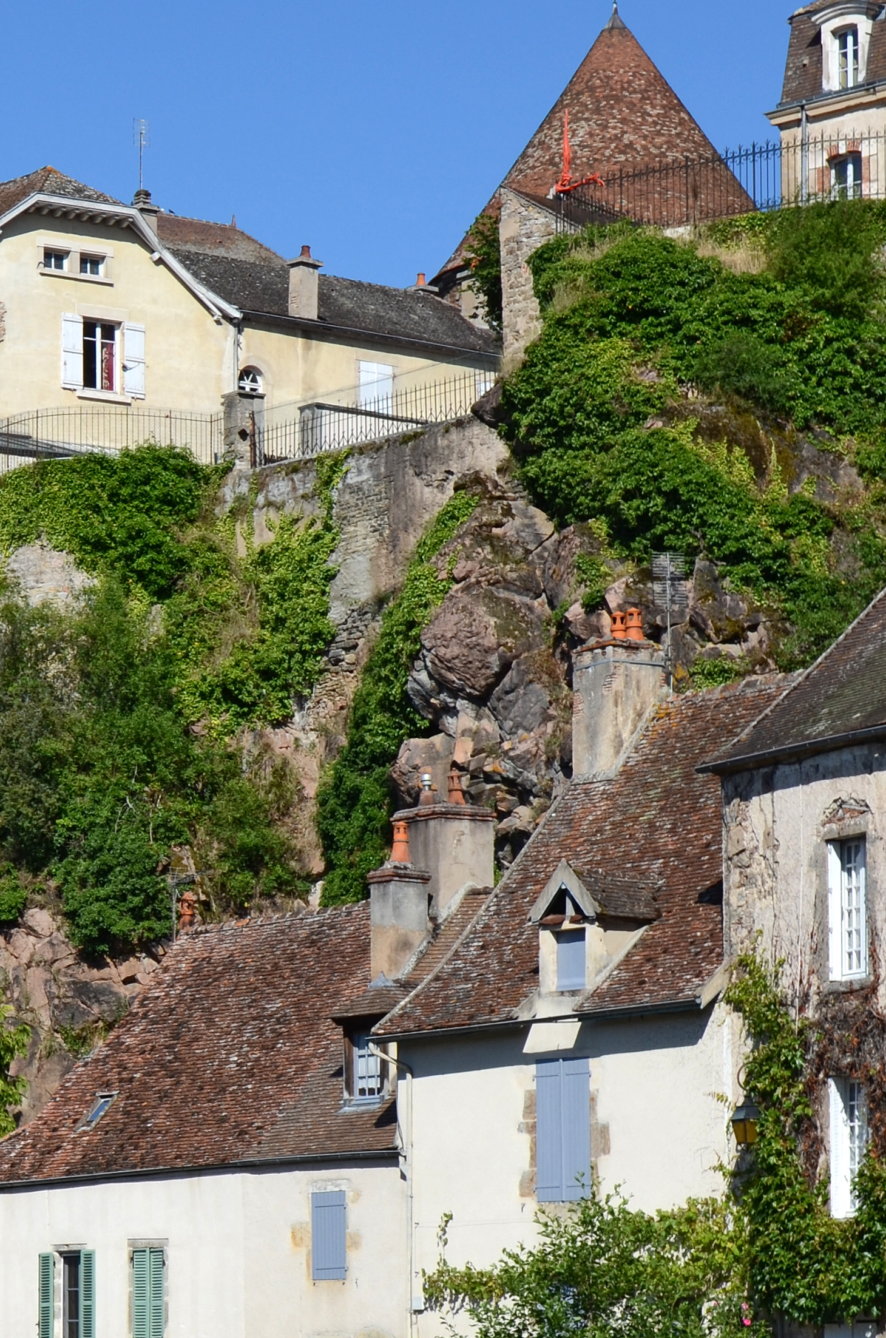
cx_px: -67
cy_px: 923
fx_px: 4228
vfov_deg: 17.9
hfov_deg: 11.8
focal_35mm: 114
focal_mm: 34
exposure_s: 1/500
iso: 100
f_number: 9
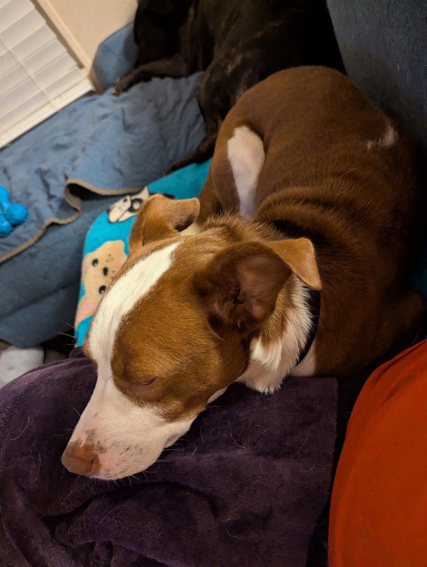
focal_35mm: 24
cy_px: 284
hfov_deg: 56.9
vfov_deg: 71.5
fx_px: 394
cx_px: 214
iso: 1532
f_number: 1.85
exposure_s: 1/30
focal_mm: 6.81
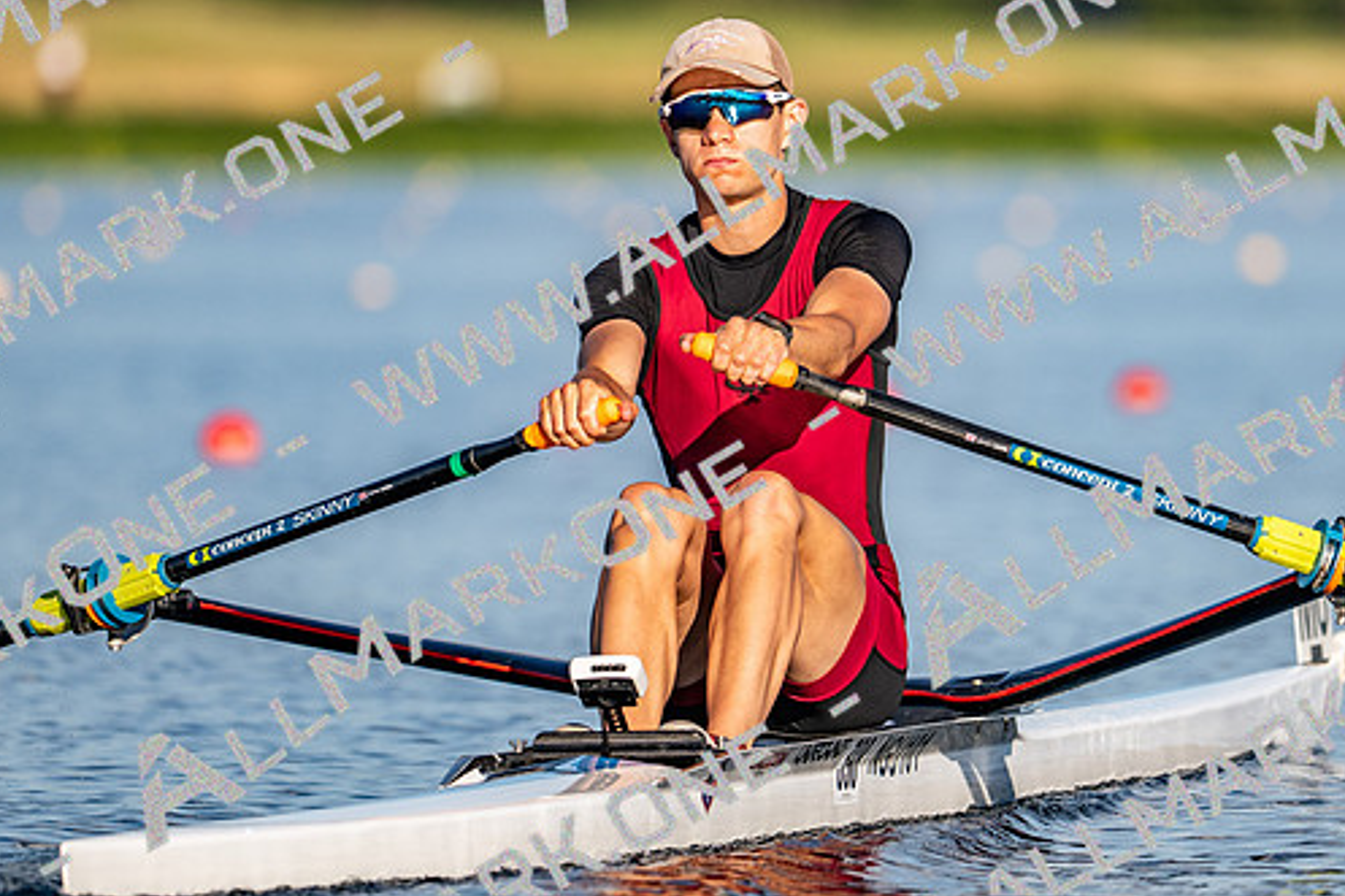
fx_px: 26143
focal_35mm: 700
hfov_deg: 2.9
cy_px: 433
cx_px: 685
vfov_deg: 2.0
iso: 200
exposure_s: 1/2500
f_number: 4.5
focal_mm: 400
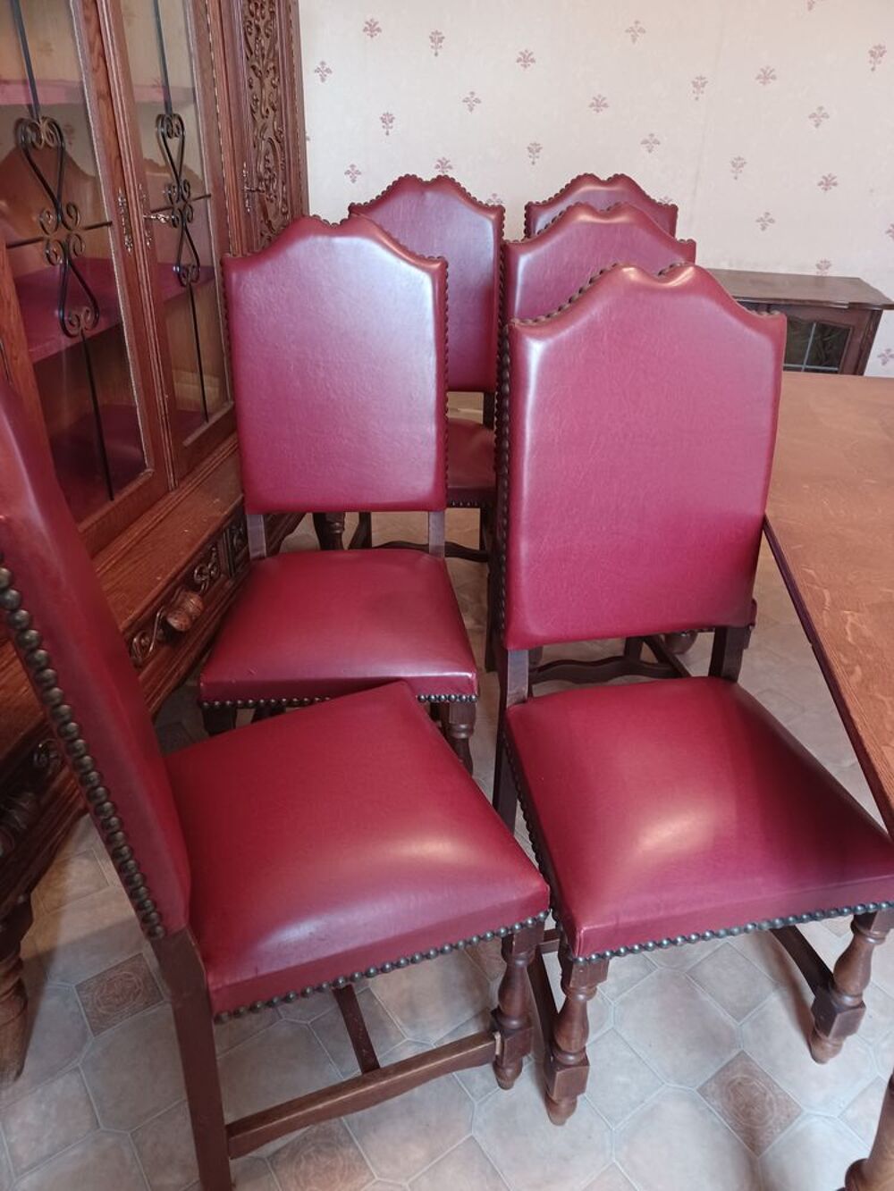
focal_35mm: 25
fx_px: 861
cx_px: 447
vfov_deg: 69.4
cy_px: 596
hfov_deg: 54.9
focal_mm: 4.6
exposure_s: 1/20
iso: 1000
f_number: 1.8
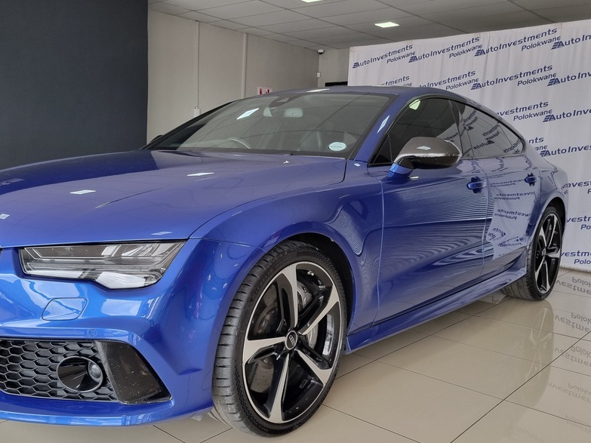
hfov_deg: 53.6
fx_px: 580
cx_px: 235
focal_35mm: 34
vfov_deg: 41.8
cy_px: 224
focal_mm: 5.4
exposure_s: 1/100
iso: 80
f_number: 1.8
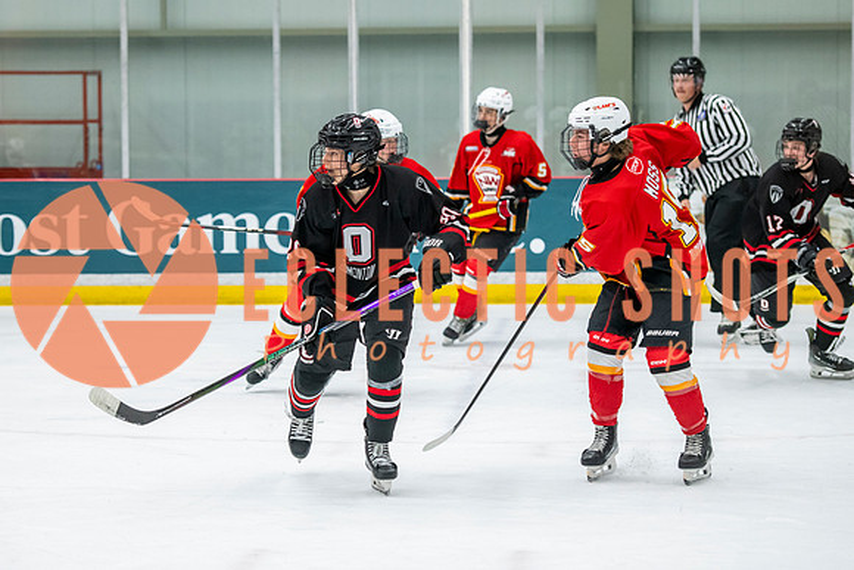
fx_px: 3375
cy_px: 291
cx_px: 357
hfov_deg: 14.4
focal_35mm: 142
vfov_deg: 9.6
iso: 2000
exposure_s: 1/640
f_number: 3.2
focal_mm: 110
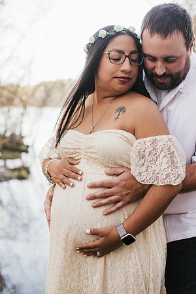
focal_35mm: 50
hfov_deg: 27.0
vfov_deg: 39.6
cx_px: 98
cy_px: 147
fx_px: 408
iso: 400
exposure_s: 1/400
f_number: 2.8
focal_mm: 50
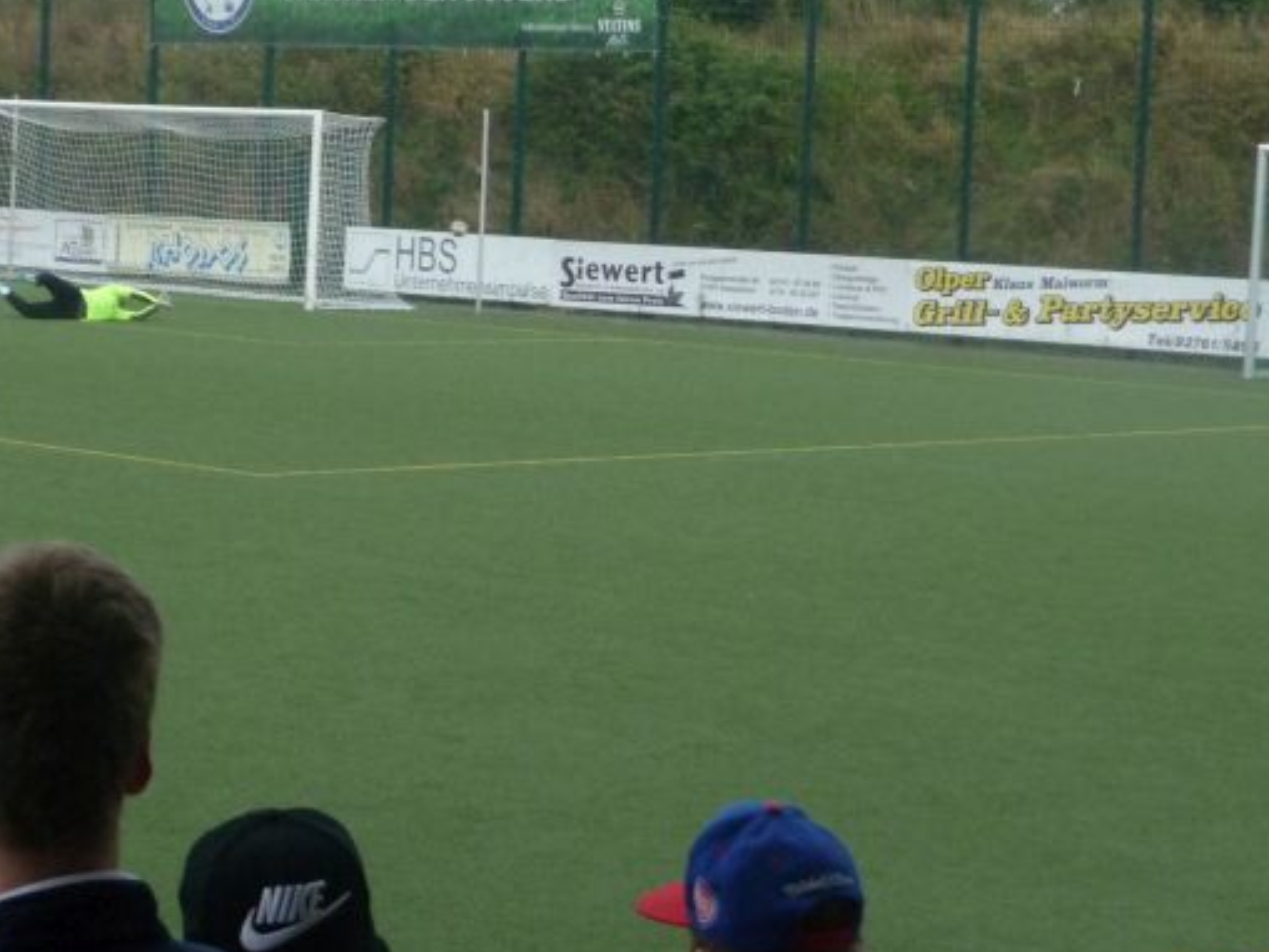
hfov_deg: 19.4
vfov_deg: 14.6
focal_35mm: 101
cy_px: 381
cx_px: 494
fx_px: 3703
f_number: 4.5
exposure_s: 1/160
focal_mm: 11.3
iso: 400
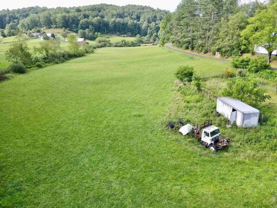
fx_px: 192
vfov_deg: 56.8
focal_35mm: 24
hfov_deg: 71.6
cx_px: 138
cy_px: 104
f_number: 2.8
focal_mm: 4.5
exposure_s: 1/100
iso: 100
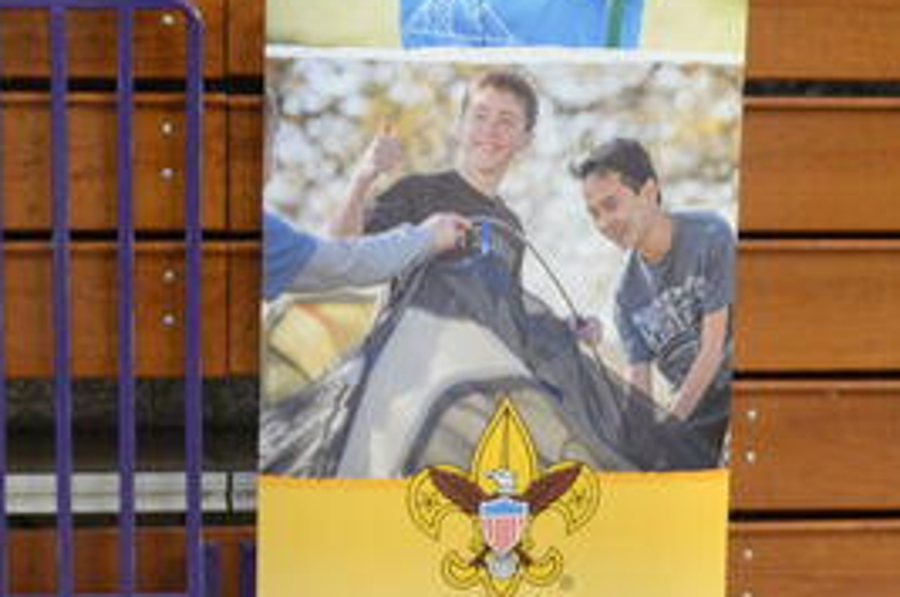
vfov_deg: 11.7
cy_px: 501
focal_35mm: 117
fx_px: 2909
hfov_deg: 17.5
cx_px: 234
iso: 1000
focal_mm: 25
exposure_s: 1/80
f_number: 4.5
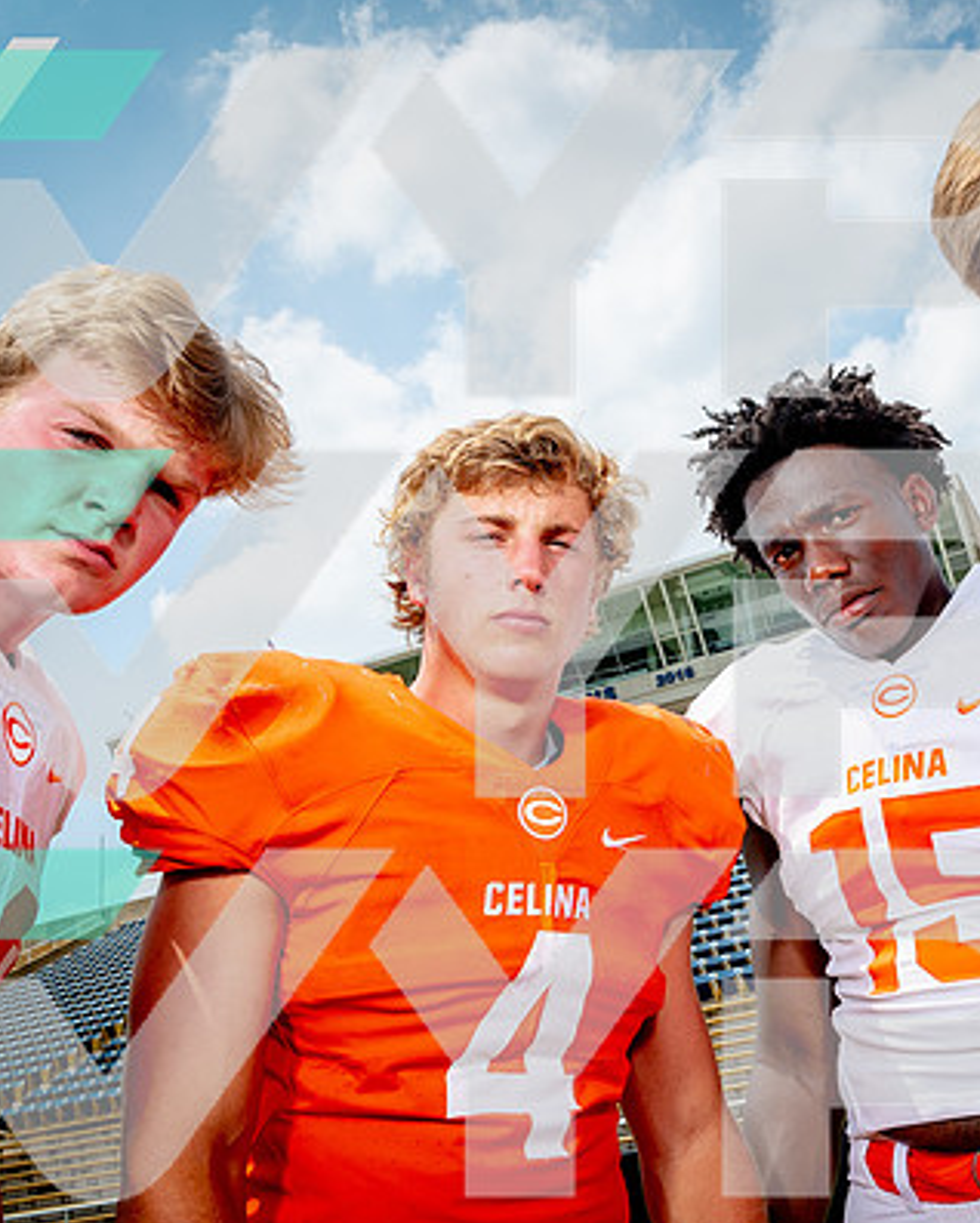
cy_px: 639
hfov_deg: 40.6
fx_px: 1304
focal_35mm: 36
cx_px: 670
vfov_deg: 50.2
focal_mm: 24
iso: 100
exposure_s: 1/125
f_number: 11
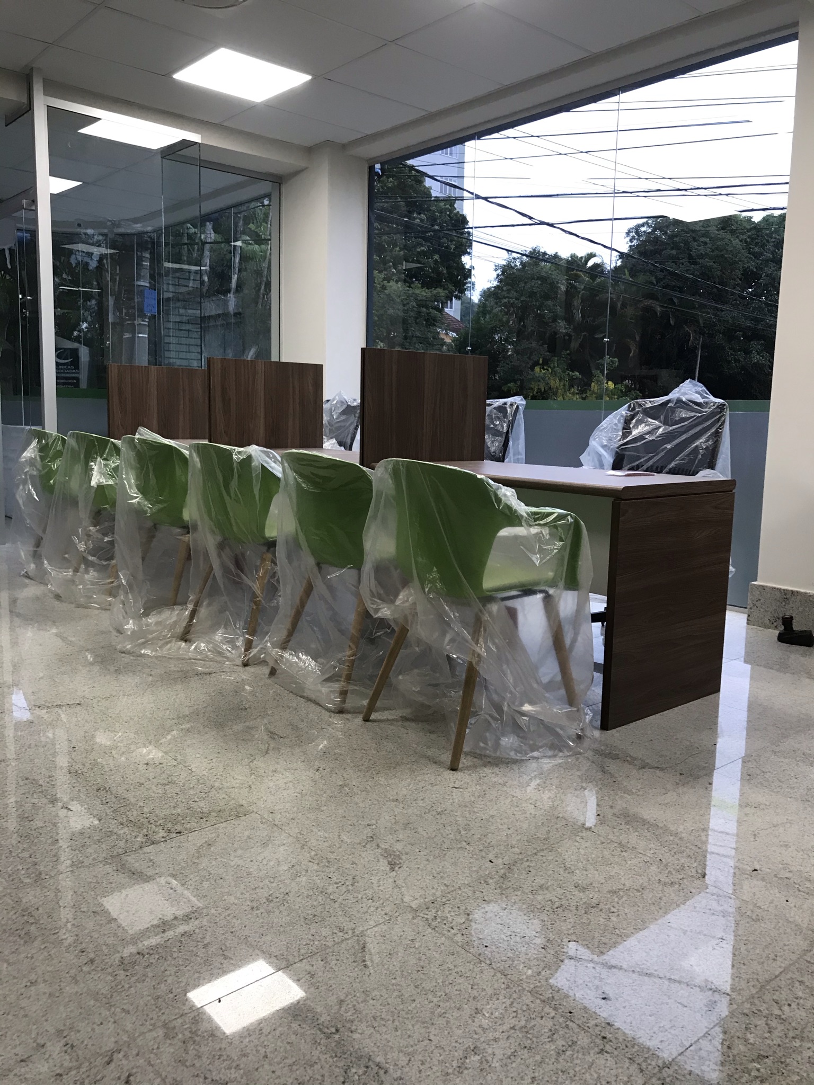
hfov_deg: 49.7
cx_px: 407
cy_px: 542
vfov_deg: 63.4
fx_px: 878
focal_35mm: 28
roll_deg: -1.4
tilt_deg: -7.9
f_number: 1.8
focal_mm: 3.99
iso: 32
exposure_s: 1/30
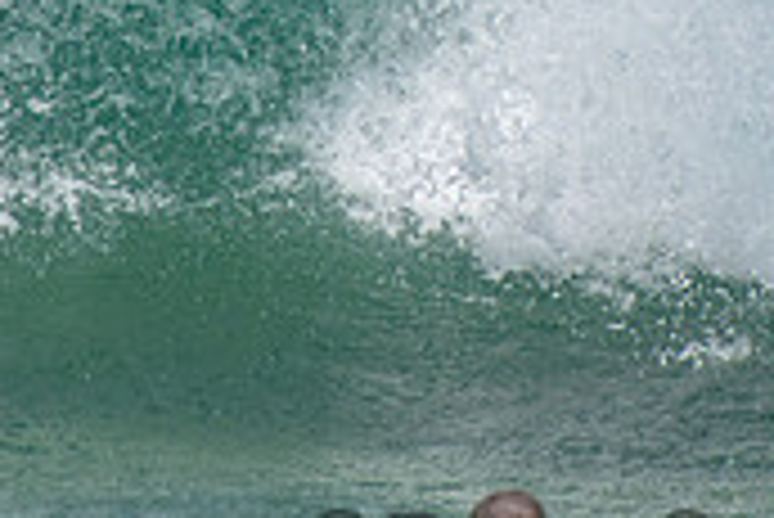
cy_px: -196
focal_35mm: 2027
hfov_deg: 1.0
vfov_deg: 0.7
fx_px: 43616
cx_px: 648
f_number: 5.6
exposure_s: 1/2000
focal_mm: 400
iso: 250
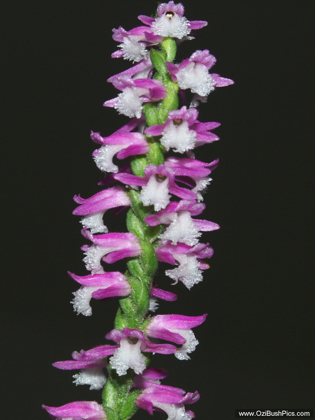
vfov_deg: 11.5
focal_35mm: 172
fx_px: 2087
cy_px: 210
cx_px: 158
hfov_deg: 8.6
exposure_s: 1/180
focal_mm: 43.56
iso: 100
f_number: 8
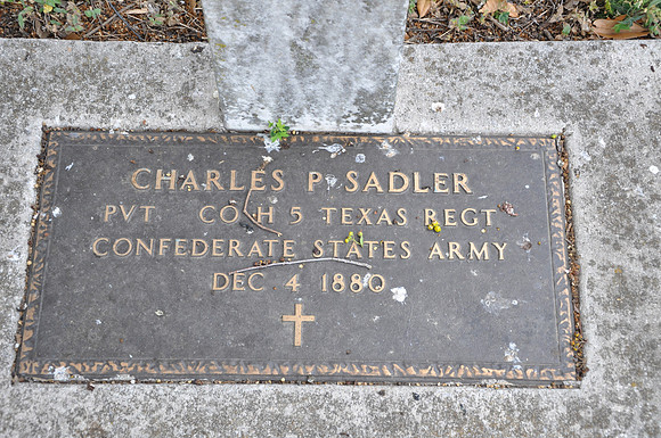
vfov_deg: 22.6
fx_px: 1100
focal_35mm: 60
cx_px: 330
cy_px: 219
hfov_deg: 33.4
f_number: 5.6
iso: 250
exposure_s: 1/125
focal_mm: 40
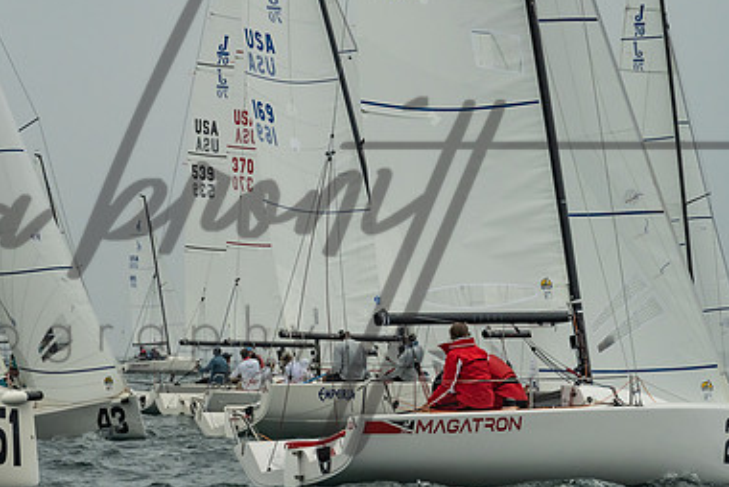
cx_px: 257
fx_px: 5512
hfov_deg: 7.6
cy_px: 173
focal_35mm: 272
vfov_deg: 5.1
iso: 800
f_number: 9
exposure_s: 1/3200
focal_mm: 170
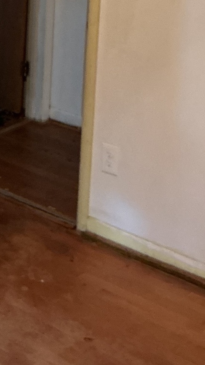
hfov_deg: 13.8
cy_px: -72
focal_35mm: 84
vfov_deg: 23.2
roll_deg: -1.2
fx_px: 813
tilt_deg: -5.6
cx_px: -59
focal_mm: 3
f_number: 1.8
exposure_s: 1/40
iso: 250
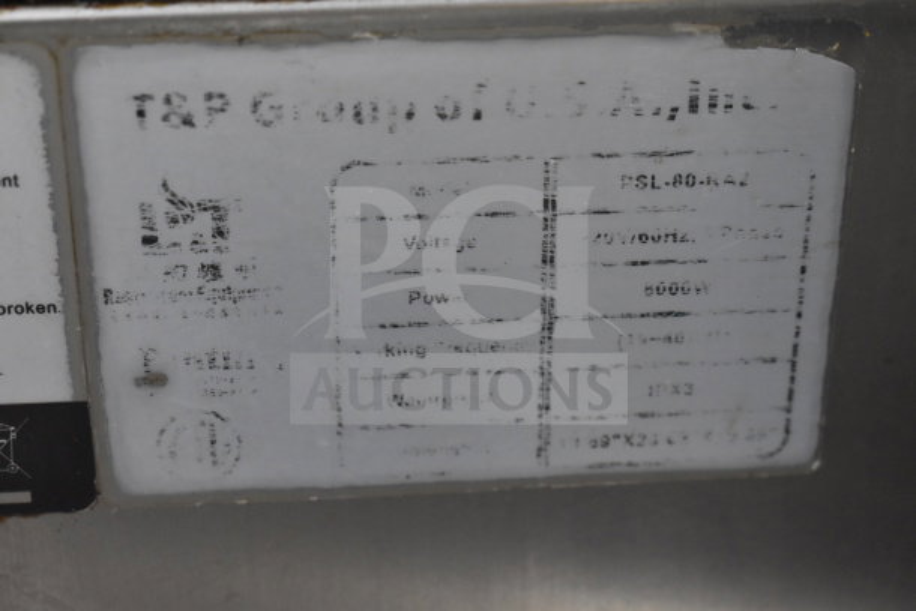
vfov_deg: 18.9
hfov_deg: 28.1
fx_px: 1832
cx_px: 458
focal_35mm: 72
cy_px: 306
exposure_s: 1/80
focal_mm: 48
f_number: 5.3
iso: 2800
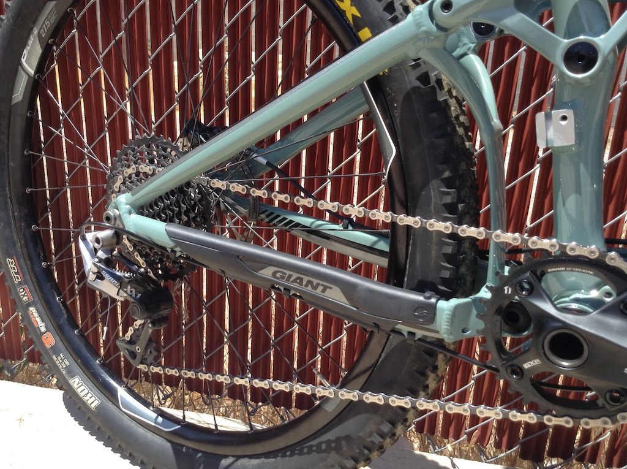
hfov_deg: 55.4
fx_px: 597
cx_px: 314
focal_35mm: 33
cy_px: 234
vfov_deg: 42.8
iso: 25
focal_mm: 3.3
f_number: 2.4
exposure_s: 1/557
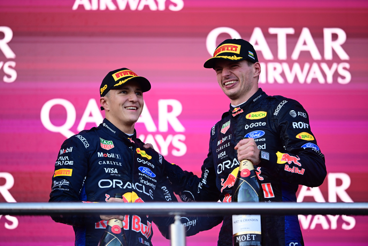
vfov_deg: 3.4
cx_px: 184
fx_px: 4089
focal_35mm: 400
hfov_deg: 5.2
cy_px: 123
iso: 640
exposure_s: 1/1250
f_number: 2.8
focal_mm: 400
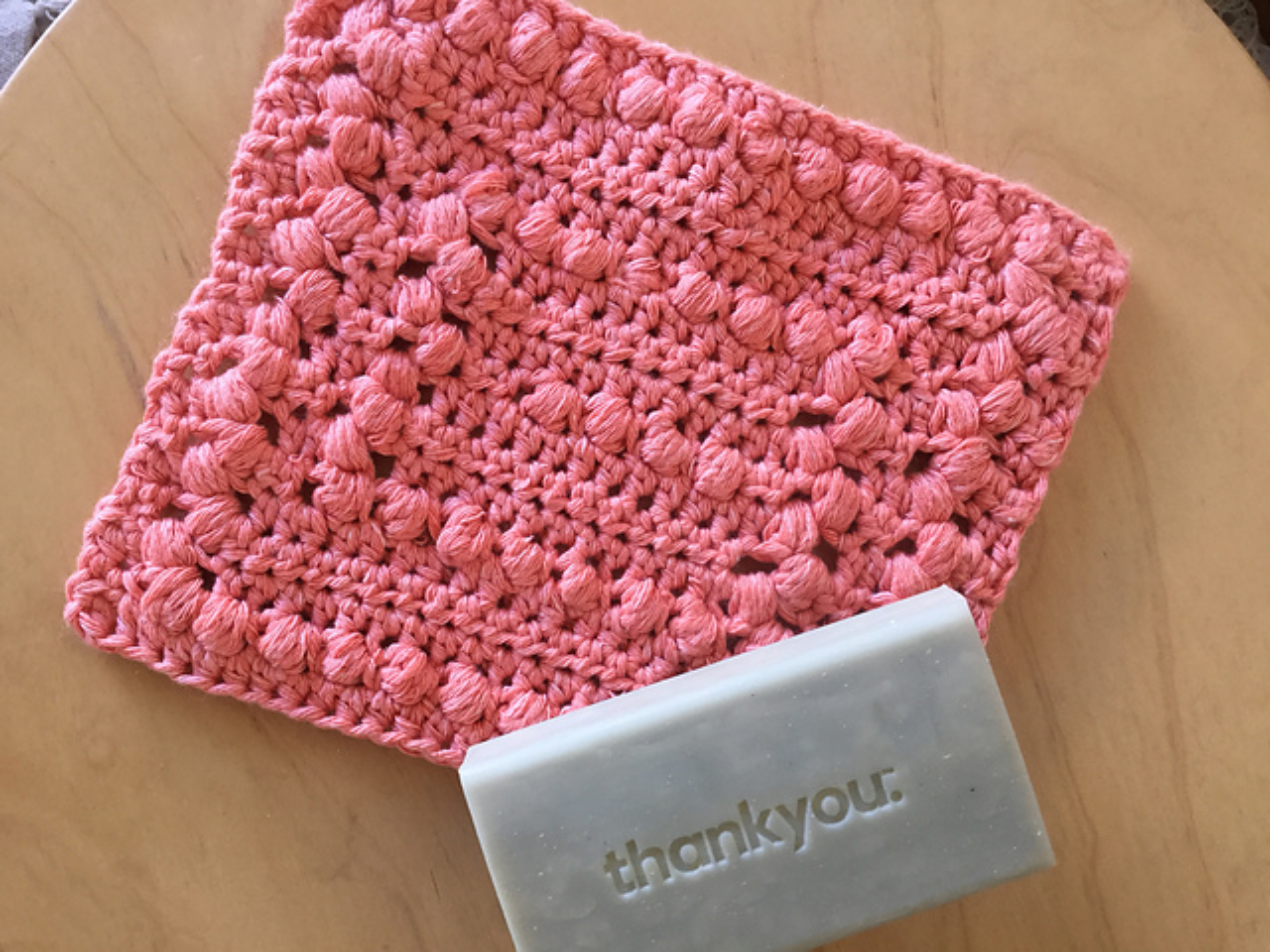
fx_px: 1137
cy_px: 476
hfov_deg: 58.4
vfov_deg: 45.4
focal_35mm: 31
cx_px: 635
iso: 80
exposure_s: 1/33
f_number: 2.4
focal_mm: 3.3
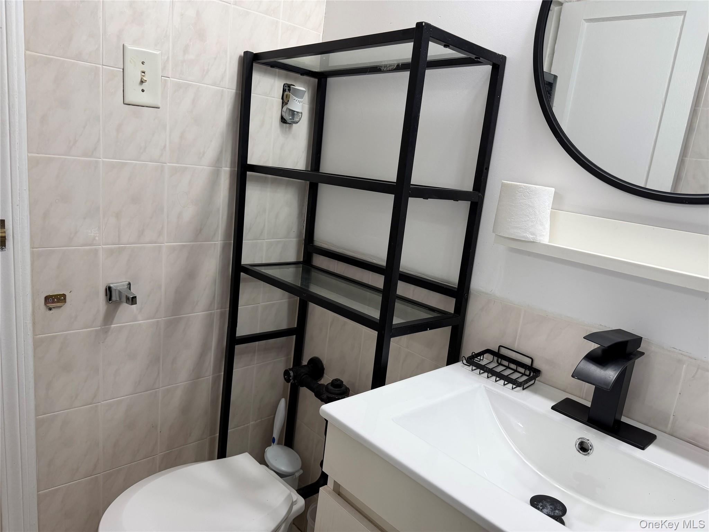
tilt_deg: -12.8
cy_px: 266
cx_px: 354
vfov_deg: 56.8
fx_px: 492
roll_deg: -6.6
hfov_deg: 71.6
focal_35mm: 24
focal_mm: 6.76
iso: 80
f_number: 1.78
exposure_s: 1/120
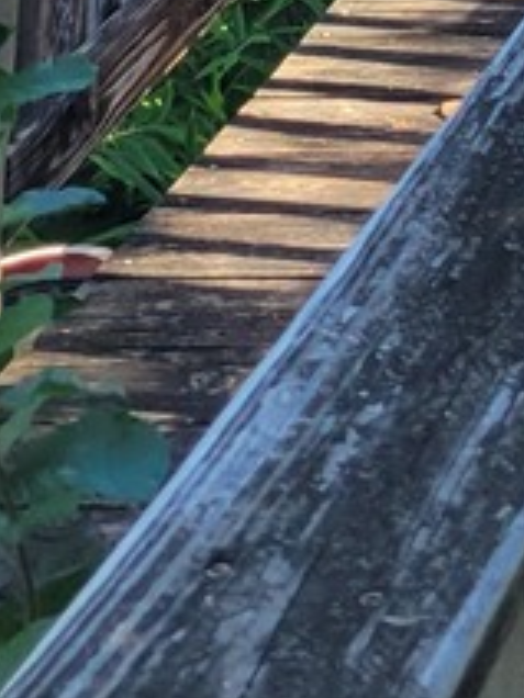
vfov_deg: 9.3
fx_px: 3572
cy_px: -1264
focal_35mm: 177
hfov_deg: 7.5
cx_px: 1480
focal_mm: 5.4
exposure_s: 1/164
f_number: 1.8
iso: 40
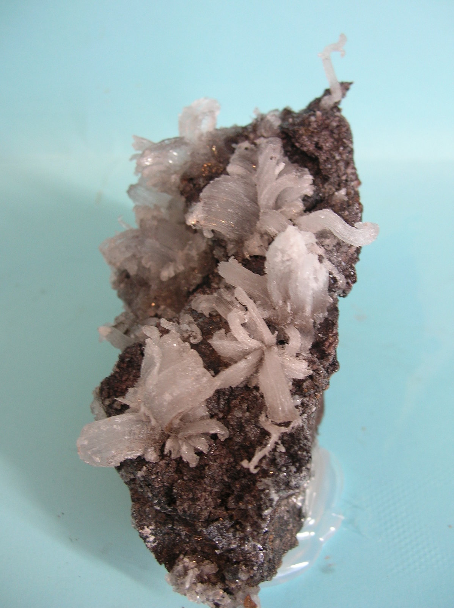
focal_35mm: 37
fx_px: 648
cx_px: 227
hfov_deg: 38.6
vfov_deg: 50.2
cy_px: 304
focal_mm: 6.2
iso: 50
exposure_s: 1/10.6
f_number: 2.7
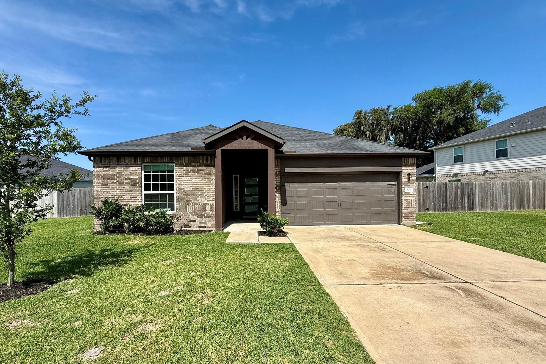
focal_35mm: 15
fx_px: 227
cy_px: 192
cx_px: 278
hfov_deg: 100.4
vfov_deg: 77.2
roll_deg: -0.1
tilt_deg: -0.4
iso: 50
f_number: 2.2
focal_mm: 2.22
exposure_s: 1/2092
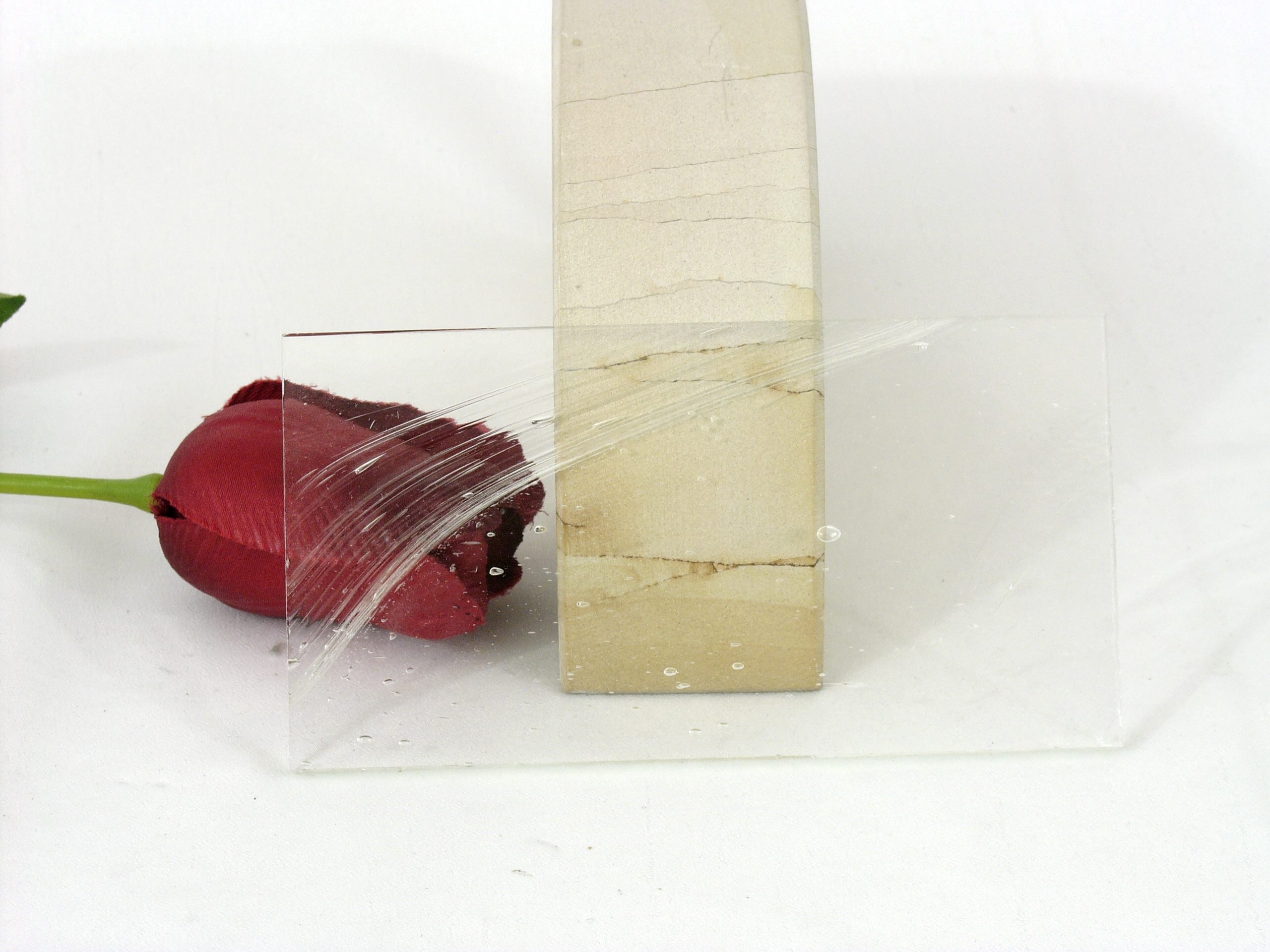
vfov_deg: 16.4
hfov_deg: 21.8
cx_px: 635
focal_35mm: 90
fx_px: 3302
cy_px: 476
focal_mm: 22.5
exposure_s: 1/4
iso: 100
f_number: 7.1
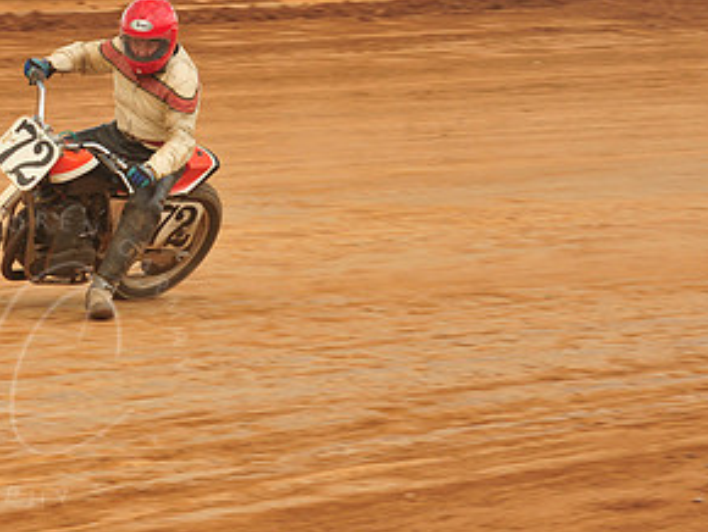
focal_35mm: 240
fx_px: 4913
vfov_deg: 6.2
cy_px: 134
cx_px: 42
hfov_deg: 8.2
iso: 800
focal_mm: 125
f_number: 10
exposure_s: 1/400
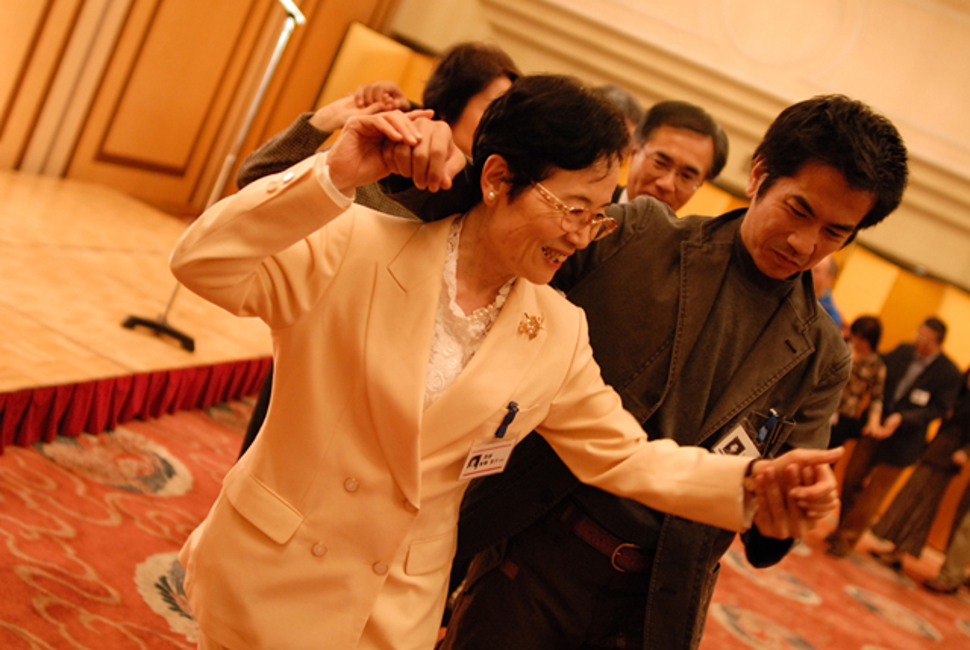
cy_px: 325
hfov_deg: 46.3
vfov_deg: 32.0
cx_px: 485
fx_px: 1133
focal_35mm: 42
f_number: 2
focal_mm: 28
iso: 800
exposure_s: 1/90
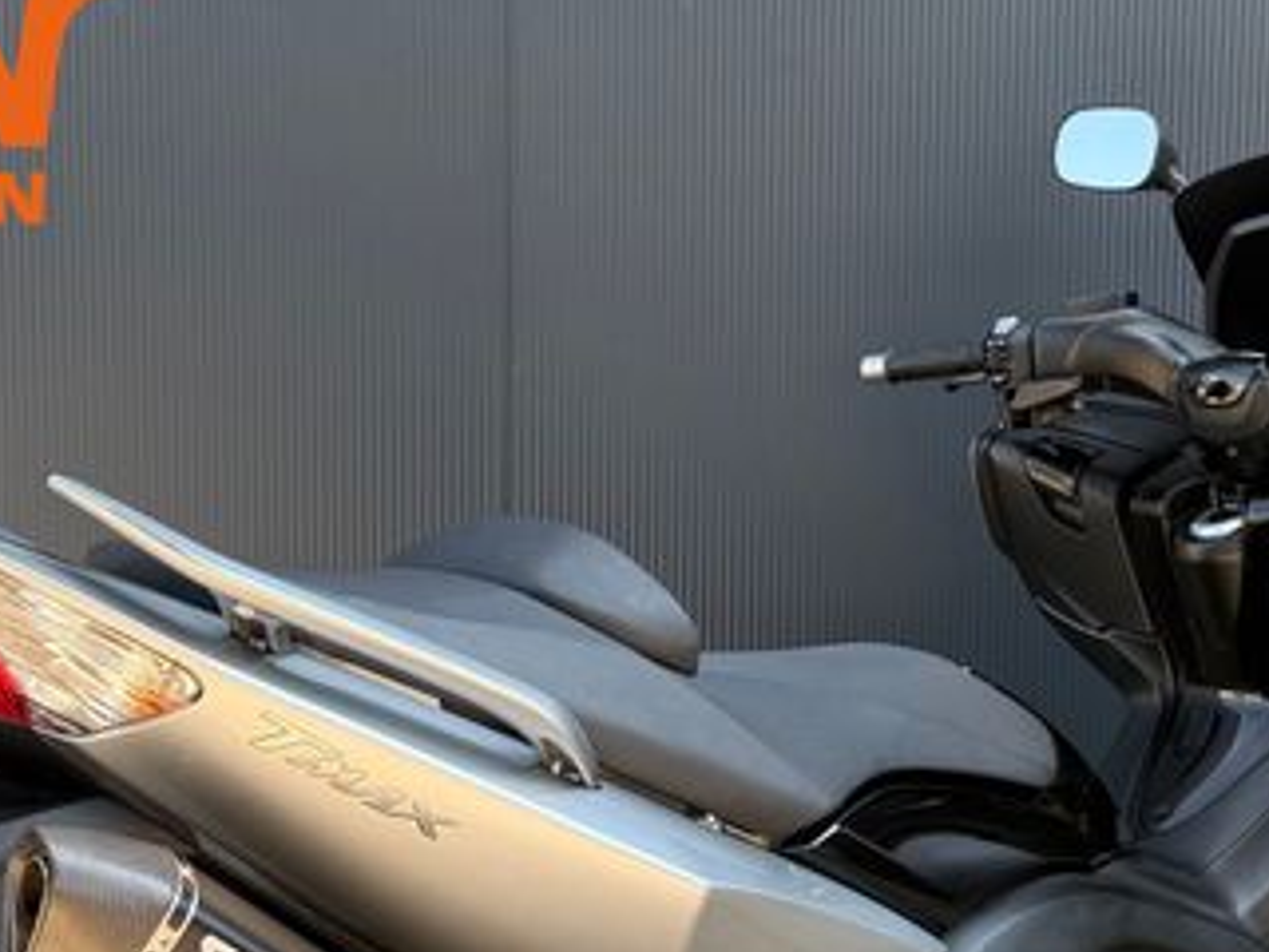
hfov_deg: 39.1
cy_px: 873
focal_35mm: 48
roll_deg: -1.3
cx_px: 857
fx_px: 1760
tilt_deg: -7.8
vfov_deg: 29.0
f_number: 1.78
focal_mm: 6.76
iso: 64
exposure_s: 1/234
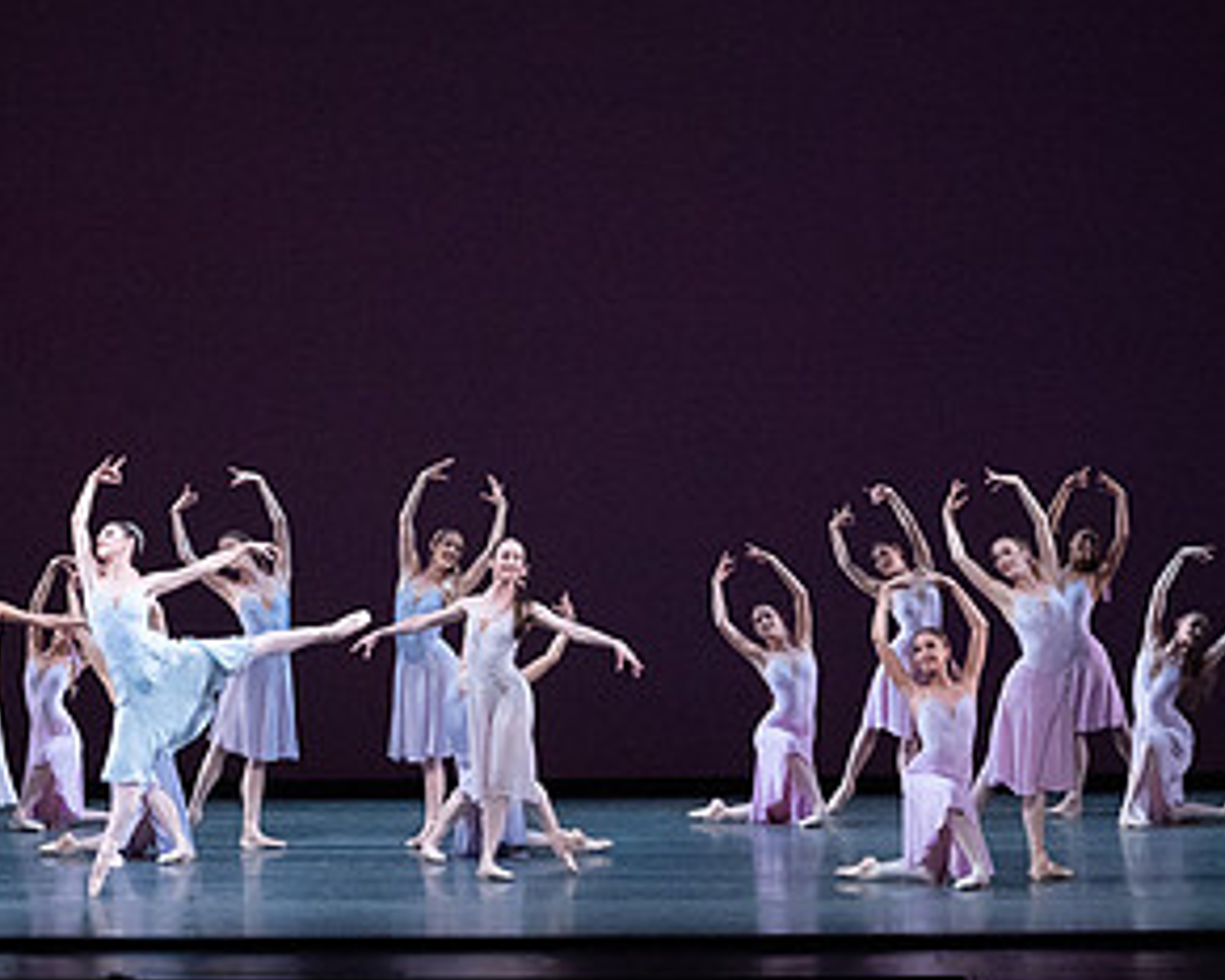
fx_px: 4751
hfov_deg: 14.7
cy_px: 372
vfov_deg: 11.8
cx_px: 400
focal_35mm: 131
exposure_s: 1/400
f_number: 9
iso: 12800
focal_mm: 70
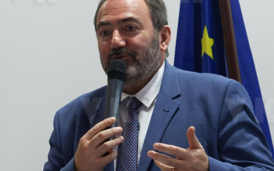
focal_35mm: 422
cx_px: 32
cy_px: 134
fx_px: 3152
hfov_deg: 5.0
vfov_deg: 3.1
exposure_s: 1/250
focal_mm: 145
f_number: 4.5
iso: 4000
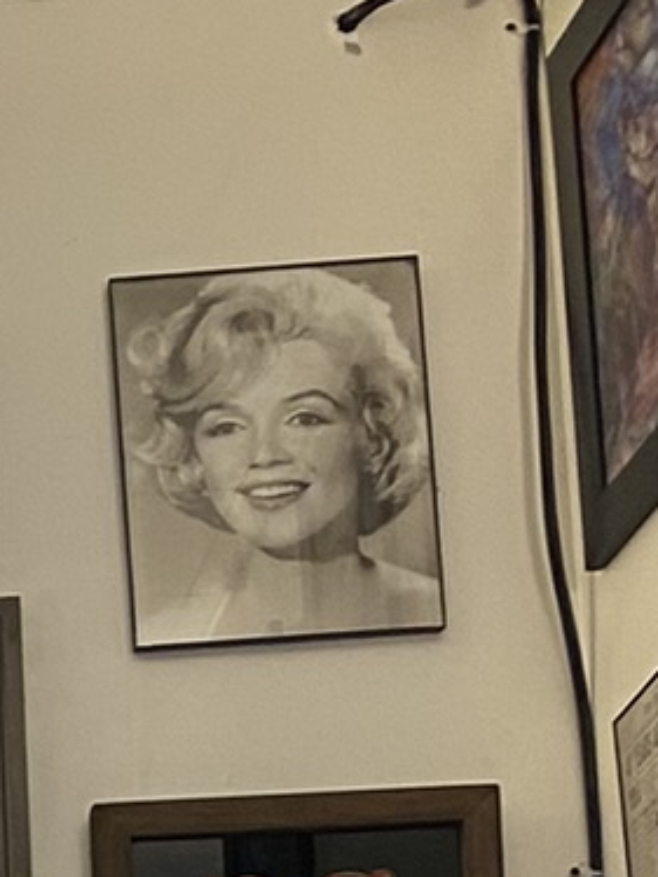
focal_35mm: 142
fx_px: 3601
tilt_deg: +6.4
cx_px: -841
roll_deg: +1.3
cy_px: 1880
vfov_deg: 12.0
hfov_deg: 9.5
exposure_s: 1/60
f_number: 1.8
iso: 100
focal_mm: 4.25
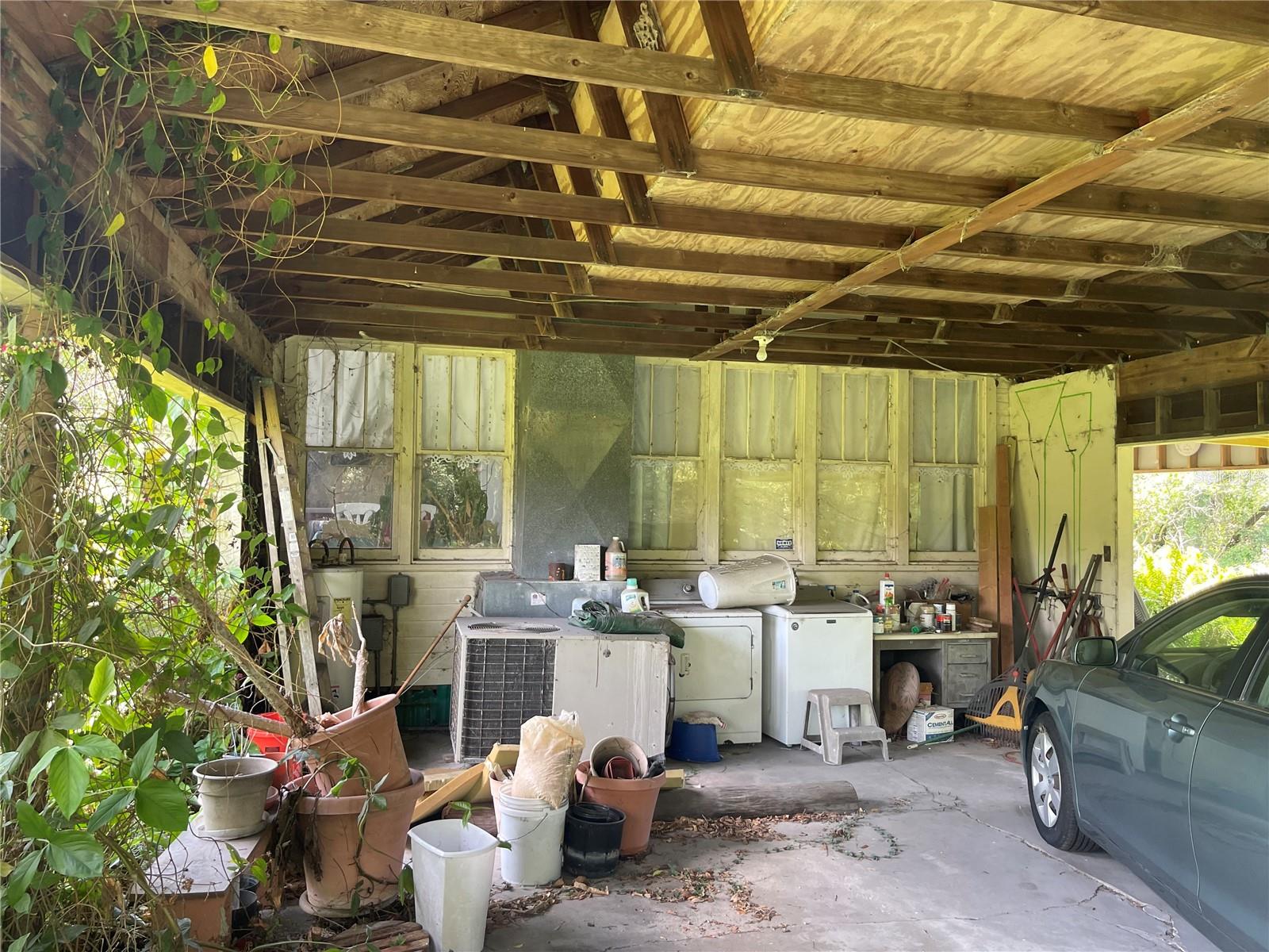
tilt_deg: +0.4
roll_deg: -1.7
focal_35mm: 26
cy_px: 476
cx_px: 634
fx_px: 953
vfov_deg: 53.1
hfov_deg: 67.3
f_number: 1.6
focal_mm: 5.1
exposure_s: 1/121
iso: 125
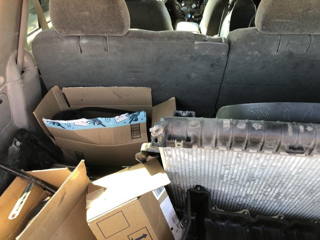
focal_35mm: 28
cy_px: 120
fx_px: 259
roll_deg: +1.1
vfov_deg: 49.7
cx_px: 160
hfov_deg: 63.4
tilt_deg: -35.9
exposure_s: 1/30
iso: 32
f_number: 1.8
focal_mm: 3.99
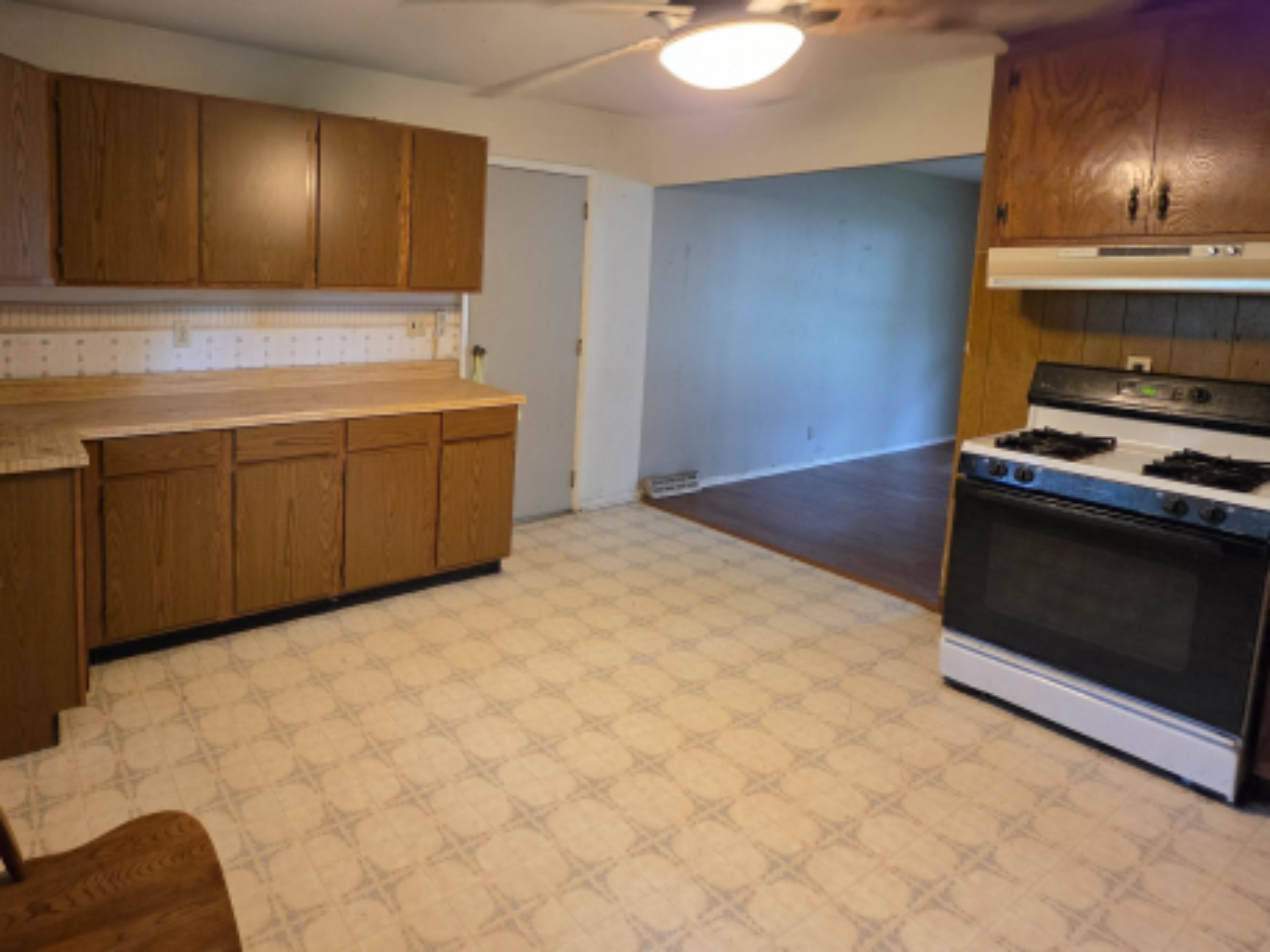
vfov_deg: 67.6
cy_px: 354
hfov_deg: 82.3
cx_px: 441
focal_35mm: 19
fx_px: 697
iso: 400
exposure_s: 1/60
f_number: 1.9
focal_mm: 2.2
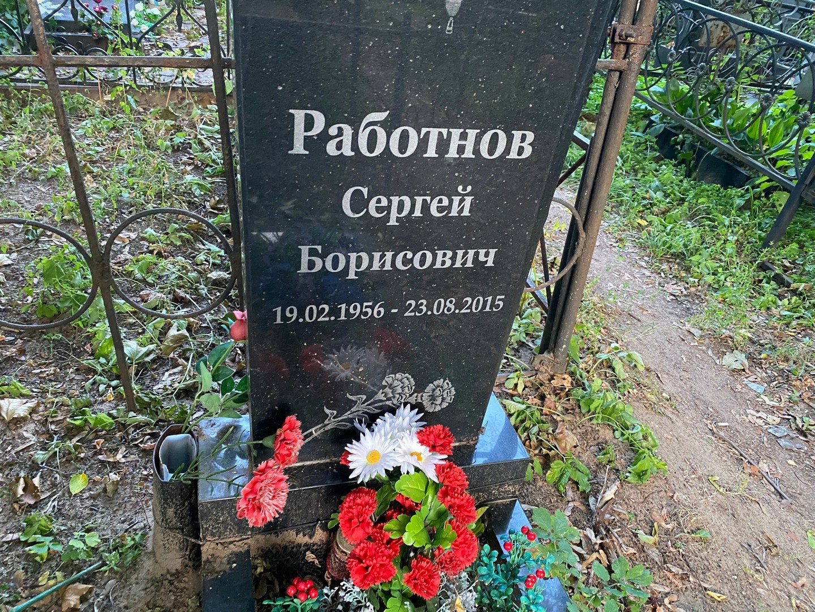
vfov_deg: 53.1
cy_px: 306
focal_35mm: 26
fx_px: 612
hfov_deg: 67.3
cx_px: 408
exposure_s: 1/53
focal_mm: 4.25
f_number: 1.8
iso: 500
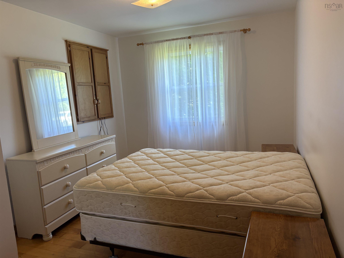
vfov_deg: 53.1
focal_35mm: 26
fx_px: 258
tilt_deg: -8.0
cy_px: 129
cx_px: 172
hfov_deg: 67.3
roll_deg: +3.8
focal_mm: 5.96
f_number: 1.6
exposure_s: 1/60
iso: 80
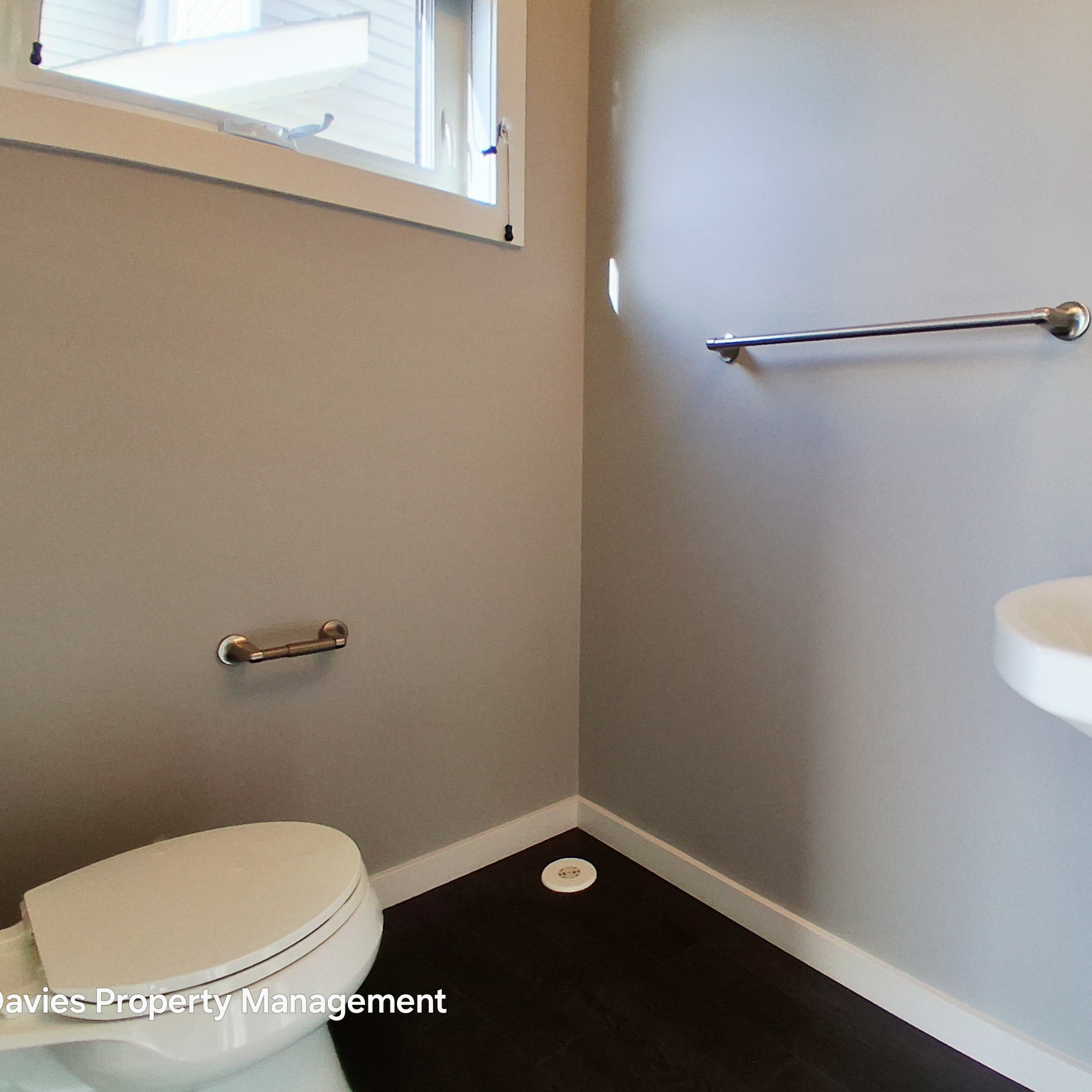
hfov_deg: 71.2
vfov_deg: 72.1
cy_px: 526
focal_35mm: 21
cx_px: 671
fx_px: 749
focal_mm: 1.4
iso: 100
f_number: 2.2
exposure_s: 1/120
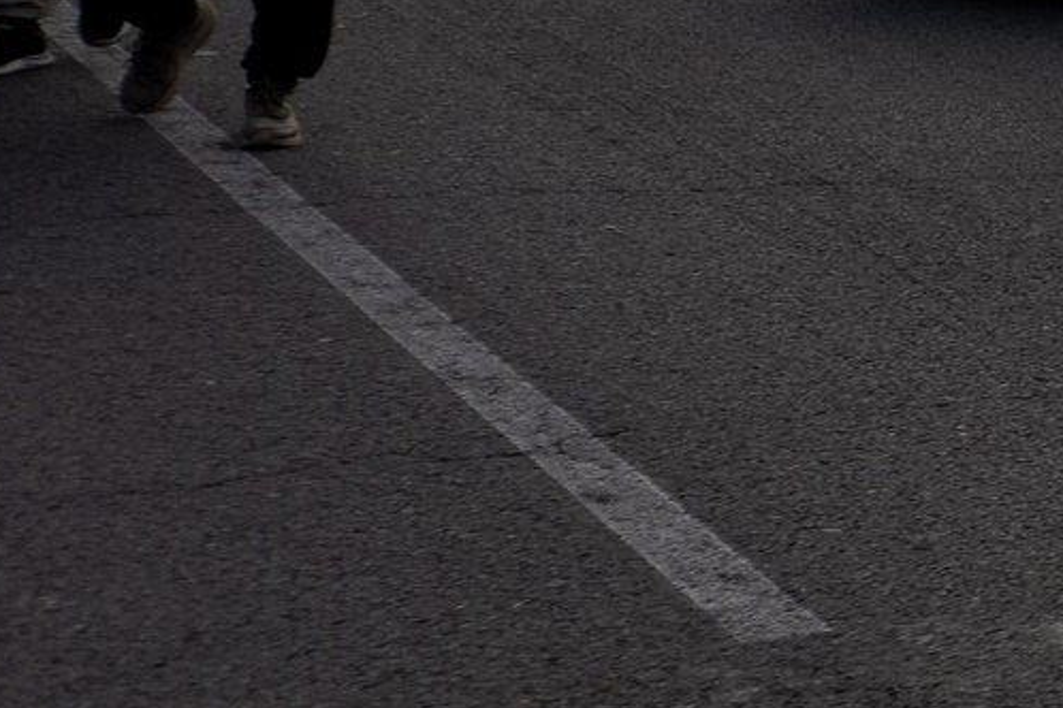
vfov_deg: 7.6
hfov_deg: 10.0
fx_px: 5315
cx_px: 2566
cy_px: -10
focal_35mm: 180
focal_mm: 35
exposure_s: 1/1000
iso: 100
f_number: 3.2
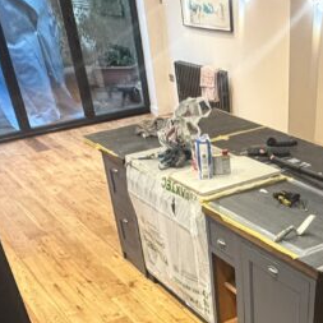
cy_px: 446
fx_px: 528
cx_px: 240
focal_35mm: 50
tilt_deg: -45.4
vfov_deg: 27.1
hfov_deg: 33.4
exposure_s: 1/50
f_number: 2.2
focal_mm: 2.22
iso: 400
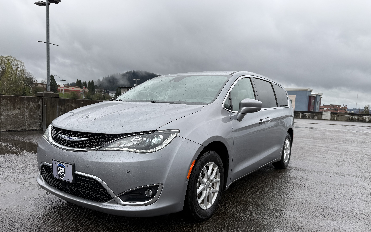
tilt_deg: -5.0
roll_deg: -2.4
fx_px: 263
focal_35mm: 26
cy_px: 131
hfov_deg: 70.4
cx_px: 184
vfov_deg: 47.5
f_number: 1.78
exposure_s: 1/772
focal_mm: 6.76
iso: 80
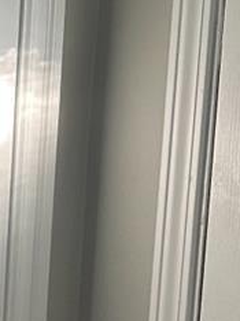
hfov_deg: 8.8
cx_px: -42
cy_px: 435
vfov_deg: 11.5
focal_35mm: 167
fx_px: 1547
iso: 125
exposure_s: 1/95
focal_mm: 5.7
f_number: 1.5
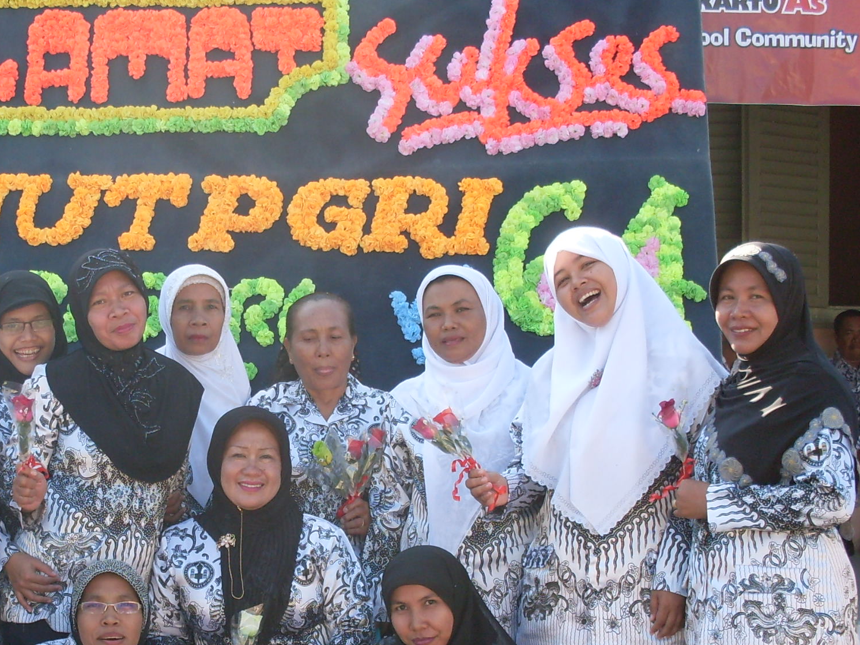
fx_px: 1640
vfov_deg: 22.1
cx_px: 234
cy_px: 474
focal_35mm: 66
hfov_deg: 29.0
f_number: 2.8
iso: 80
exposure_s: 1/350
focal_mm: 6.3
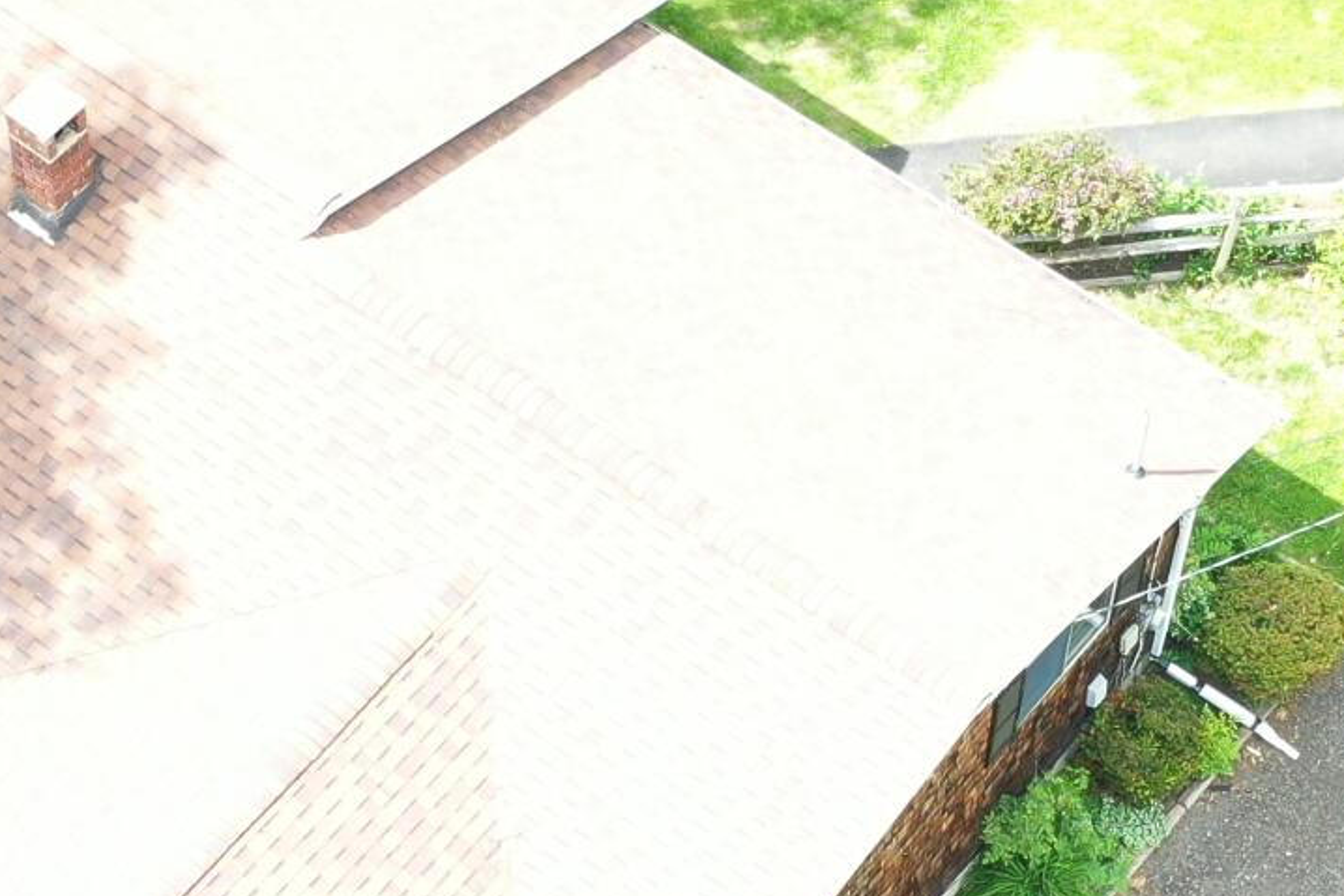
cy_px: 398
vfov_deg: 11.7
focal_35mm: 117
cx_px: 466
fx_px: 4369
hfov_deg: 17.5
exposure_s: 1/100
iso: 100
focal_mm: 10.26
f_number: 4
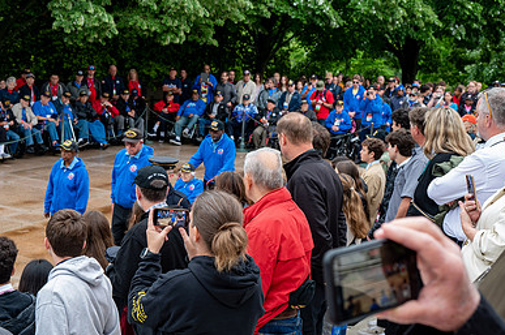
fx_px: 883
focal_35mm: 63
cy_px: 166
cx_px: 200
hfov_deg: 31.8
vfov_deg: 21.5
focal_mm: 42
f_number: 6.3
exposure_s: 1/100
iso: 320
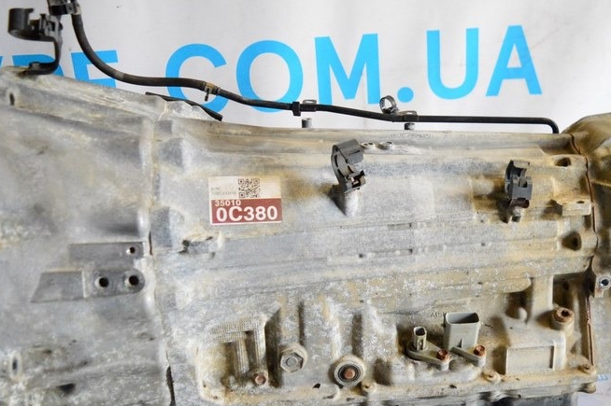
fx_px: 797
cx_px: 363
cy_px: 226
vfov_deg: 28.6
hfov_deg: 41.8
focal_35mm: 47
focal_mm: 20
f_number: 3.5
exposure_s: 1/320
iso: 3200
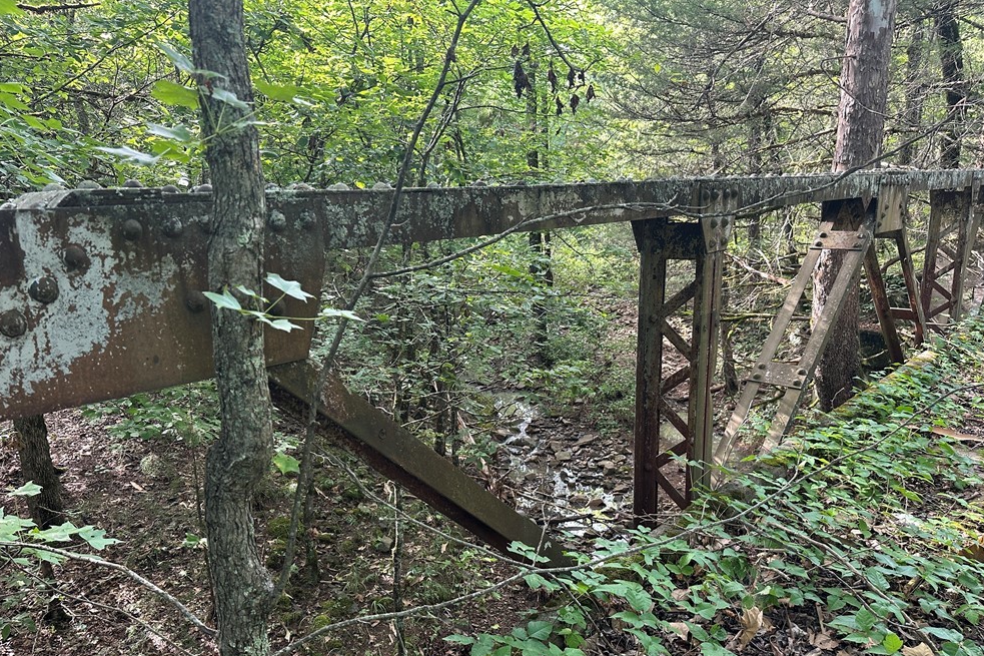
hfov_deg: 69.4
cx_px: 474
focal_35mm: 26
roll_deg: +2.3
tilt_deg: -13.4
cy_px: 381
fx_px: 710
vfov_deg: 49.3
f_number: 1.78
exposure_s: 1/121
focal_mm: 6.86
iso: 160
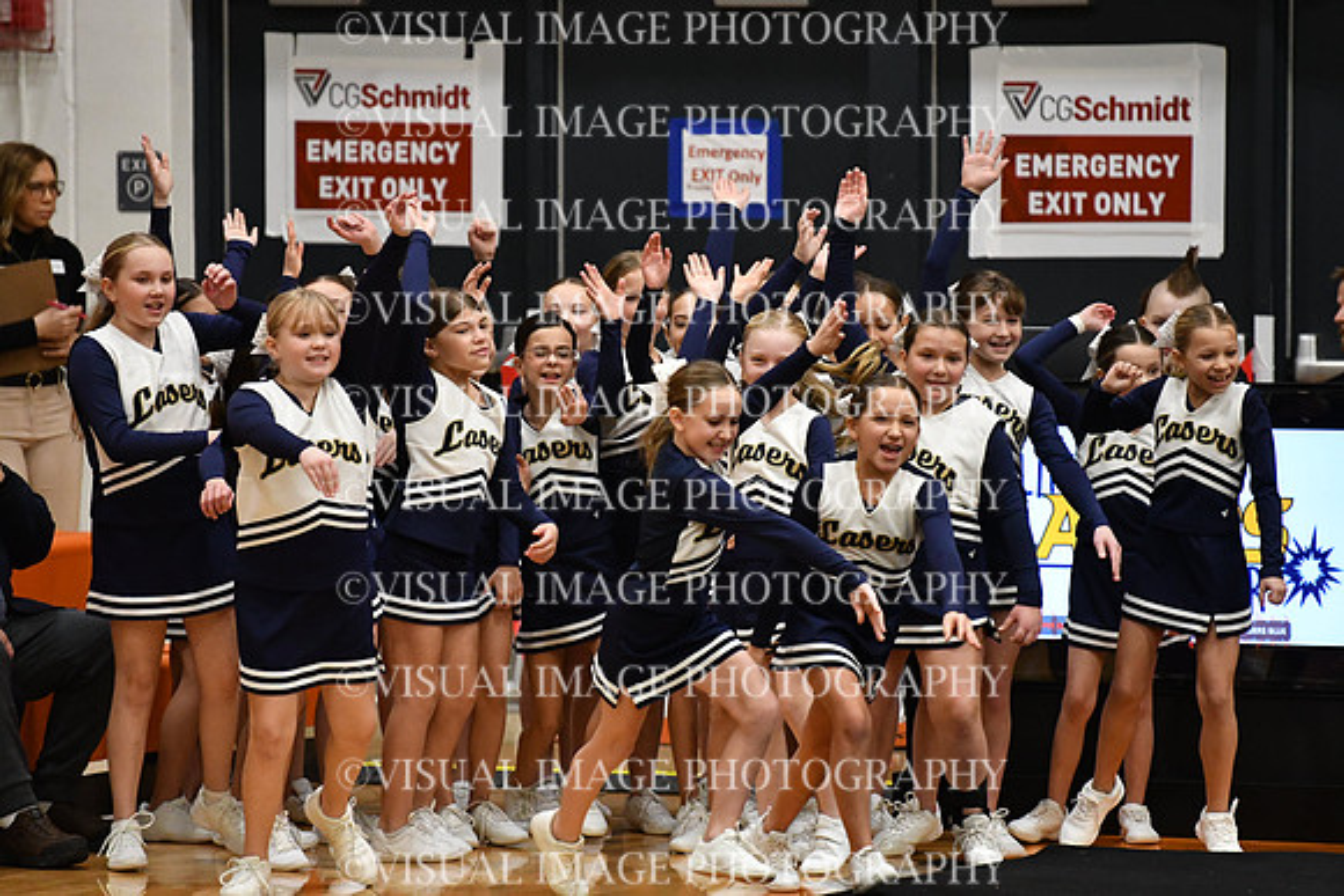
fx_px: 11202
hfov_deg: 6.9
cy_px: 448
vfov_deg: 4.6
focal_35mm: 300
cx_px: 672
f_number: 2.8
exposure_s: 1/800
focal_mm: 200
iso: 4000
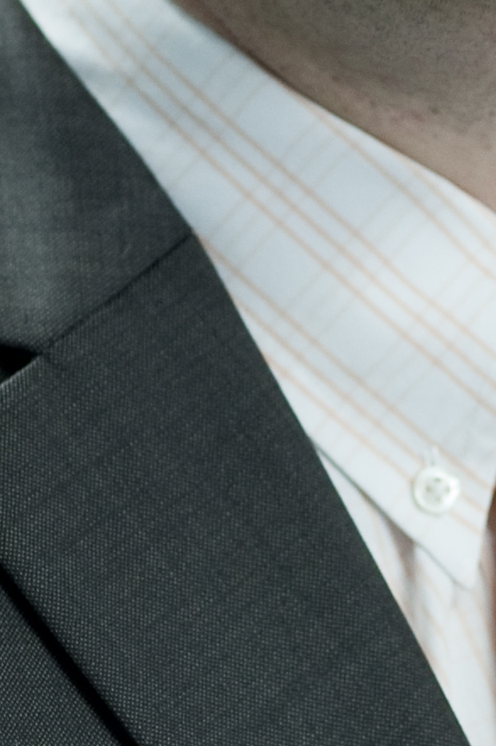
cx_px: 576
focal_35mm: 388
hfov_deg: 3.5
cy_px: 106
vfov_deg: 5.3
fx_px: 8036
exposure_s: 1/80
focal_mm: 85
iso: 800
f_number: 3.5
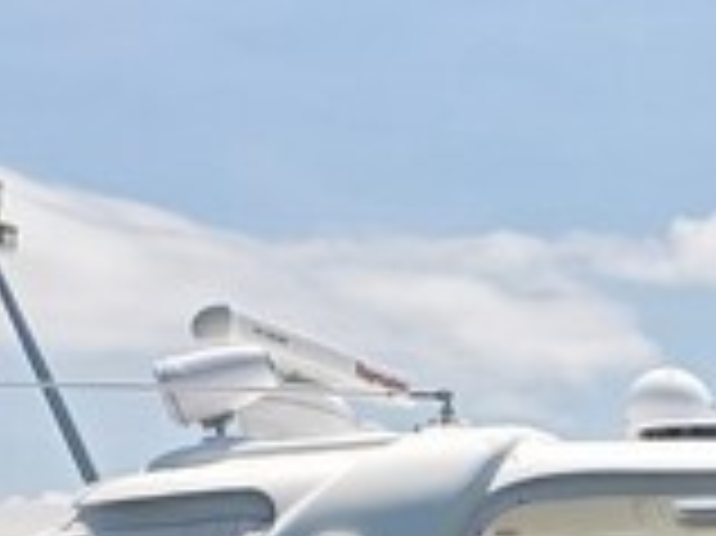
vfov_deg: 10.0
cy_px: 1236
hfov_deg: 14.3
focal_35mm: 132
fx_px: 2728
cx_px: 966
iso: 80
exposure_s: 1/4539
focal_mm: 6.3
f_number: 1.7
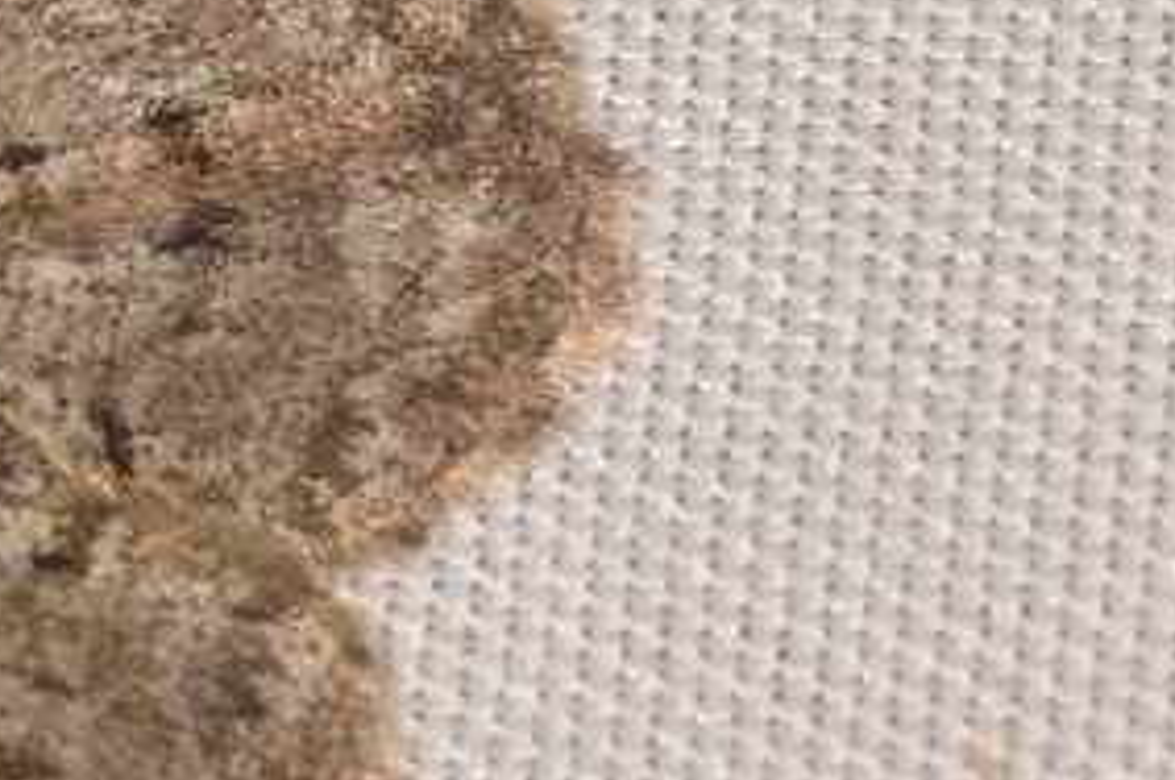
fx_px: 23277
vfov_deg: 1.9
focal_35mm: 714
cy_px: 332
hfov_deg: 2.9
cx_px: -131
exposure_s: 1/160
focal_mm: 140
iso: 125
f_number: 14
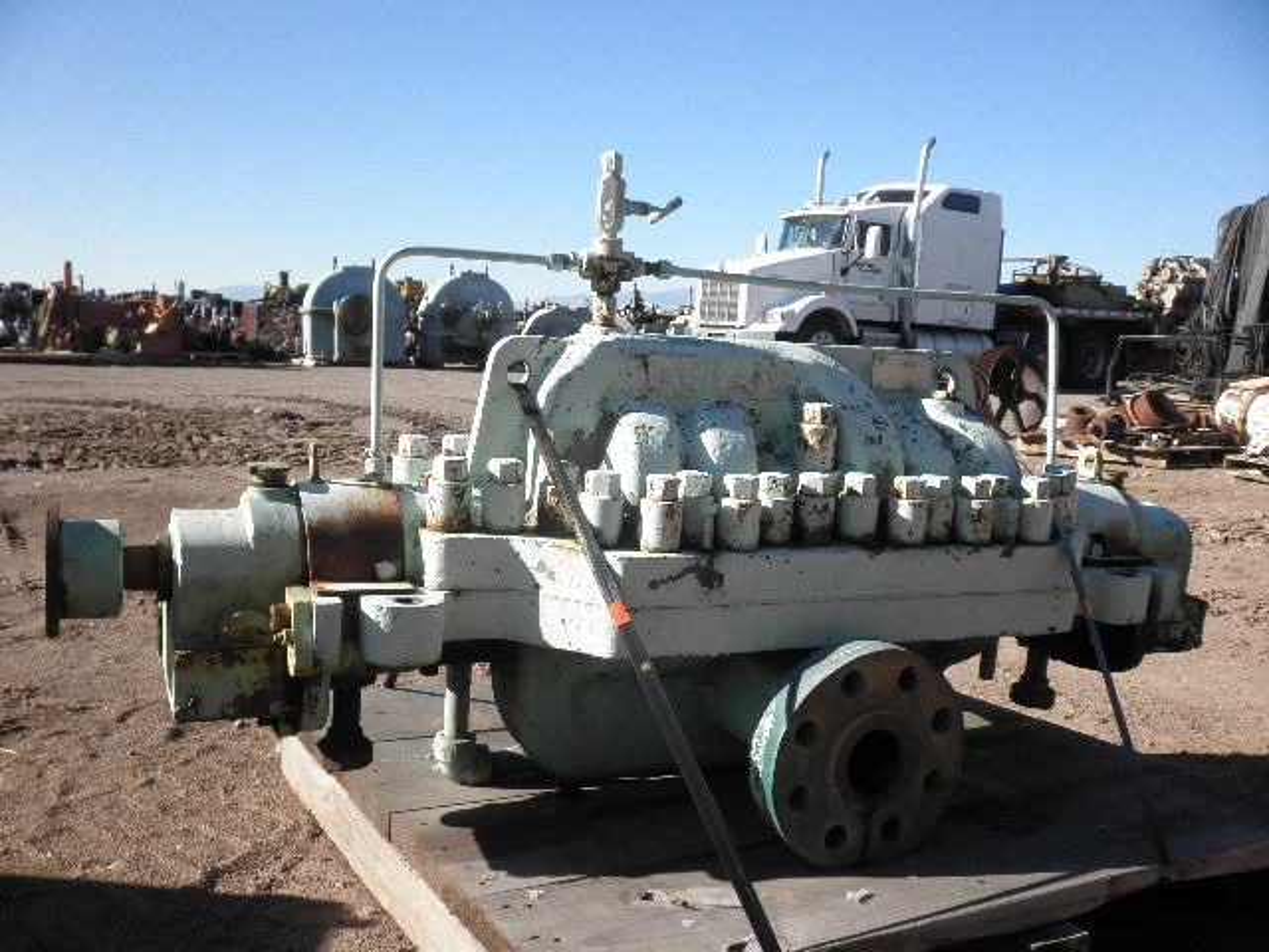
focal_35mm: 35
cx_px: 634
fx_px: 1283
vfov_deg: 40.7
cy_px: 476
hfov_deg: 52.6
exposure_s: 1/80
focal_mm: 6.1
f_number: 9.1
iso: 64
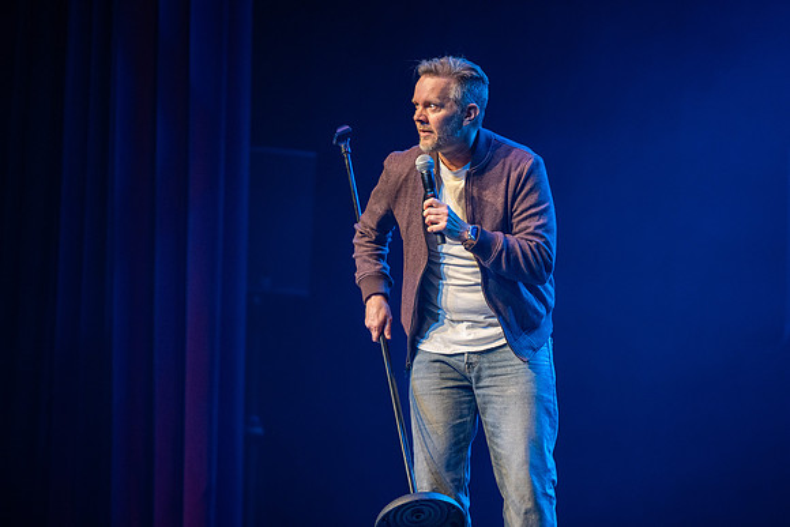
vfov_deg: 6.8
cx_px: 455
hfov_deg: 10.1
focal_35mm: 203
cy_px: 246
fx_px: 4458
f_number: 2.8
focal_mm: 175
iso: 640
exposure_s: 1/200
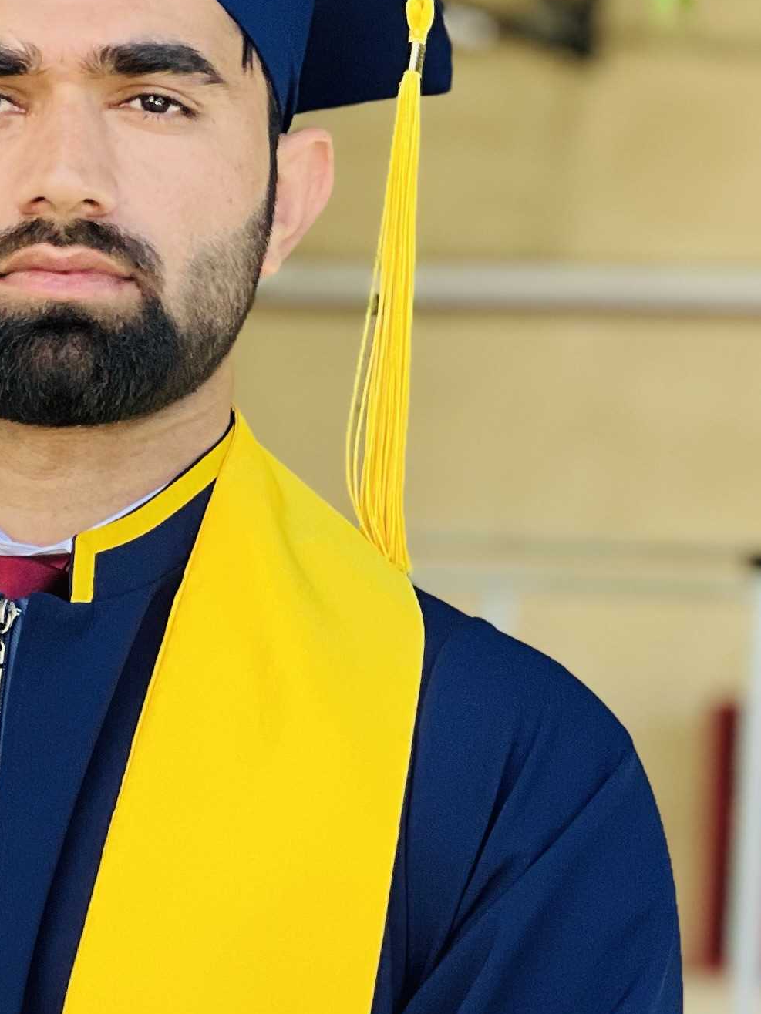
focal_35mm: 236
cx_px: 38
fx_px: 6918
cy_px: 925
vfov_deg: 8.4
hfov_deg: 6.3
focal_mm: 9
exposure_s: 1/121
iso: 80
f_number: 2.8
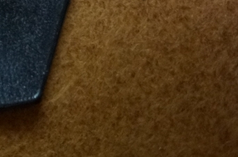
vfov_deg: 5.5
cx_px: -80
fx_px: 1622
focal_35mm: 246
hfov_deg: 8.3
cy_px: -23
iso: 3200
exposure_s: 1/60
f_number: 5.6
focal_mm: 47
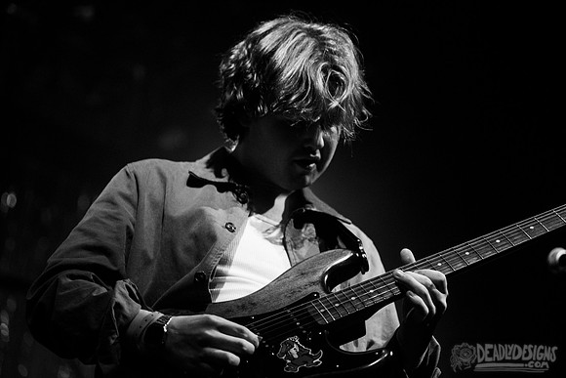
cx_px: 283
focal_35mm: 80
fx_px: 1258
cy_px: 189
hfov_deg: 25.4
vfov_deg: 17.1
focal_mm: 80
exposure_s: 1/200
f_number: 3.2
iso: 2500
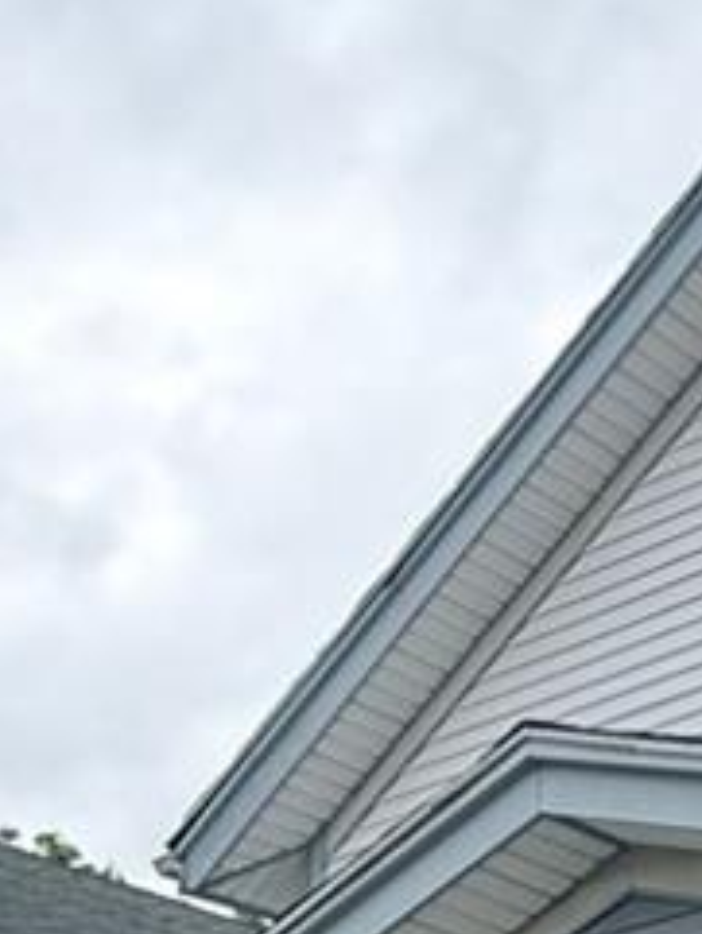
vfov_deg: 20.2
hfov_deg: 16.1
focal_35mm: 87
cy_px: 1279
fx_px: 2350
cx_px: 906
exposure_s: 1/1068
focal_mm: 2.22
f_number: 2.2
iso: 50
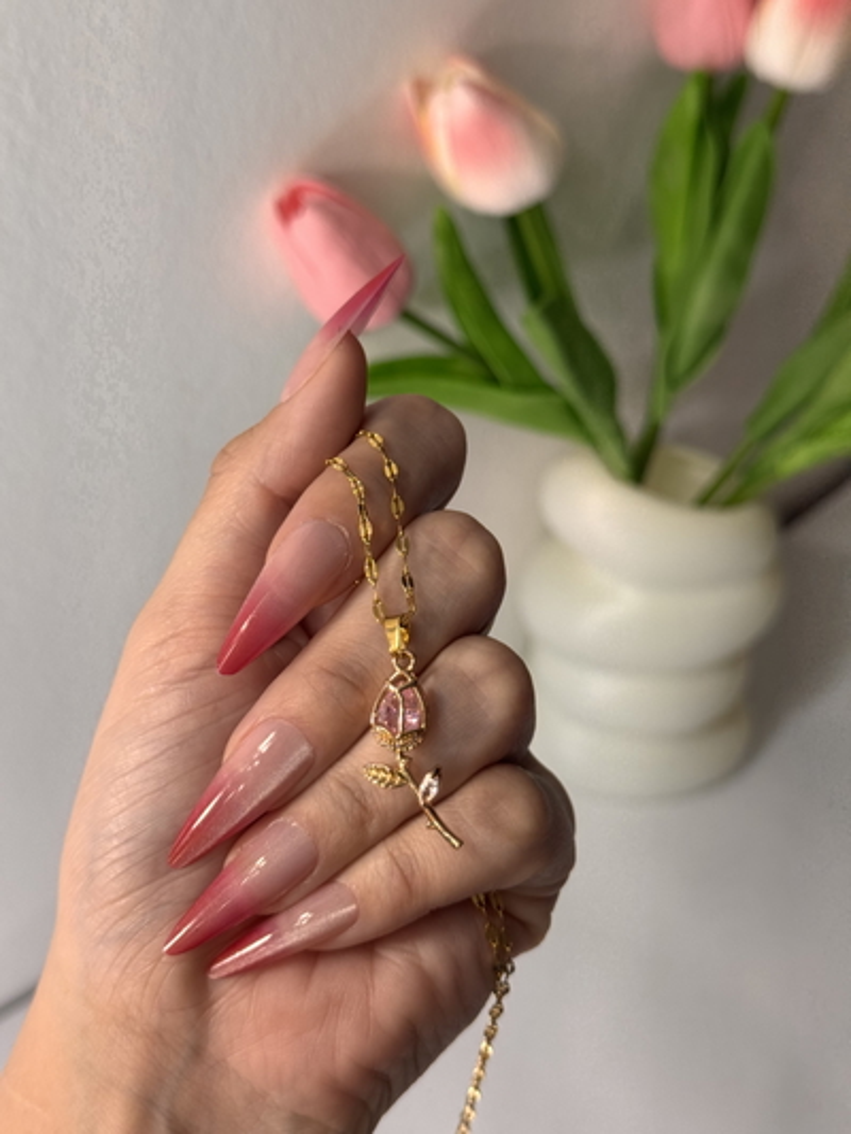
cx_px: 426
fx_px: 1573
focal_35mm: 48
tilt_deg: -43.9
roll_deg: -0.6
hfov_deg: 30.3
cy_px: 567
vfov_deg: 39.6
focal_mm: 6.76
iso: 64
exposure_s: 1/222
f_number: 1.78
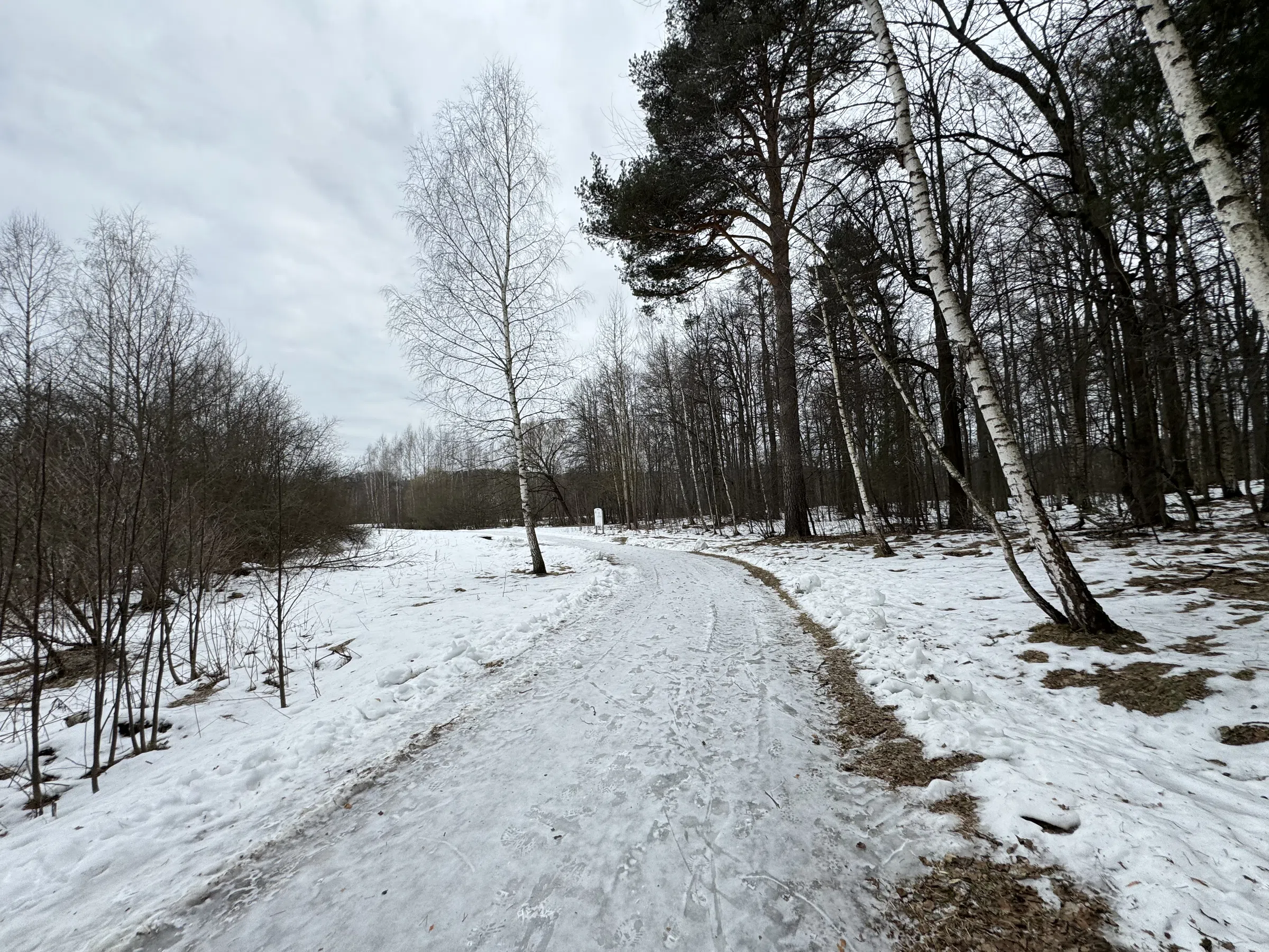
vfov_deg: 85.7
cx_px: 634
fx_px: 513
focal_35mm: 14
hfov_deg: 102.1
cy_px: 476
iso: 40
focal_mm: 2.22
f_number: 2.2
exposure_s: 1/224
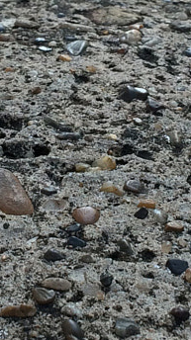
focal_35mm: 147
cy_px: 93
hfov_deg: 8.2
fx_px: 1326
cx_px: 85
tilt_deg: -24.5
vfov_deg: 14.6
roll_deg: -5.1
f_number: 2.2
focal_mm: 4.15
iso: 32
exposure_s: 1/456
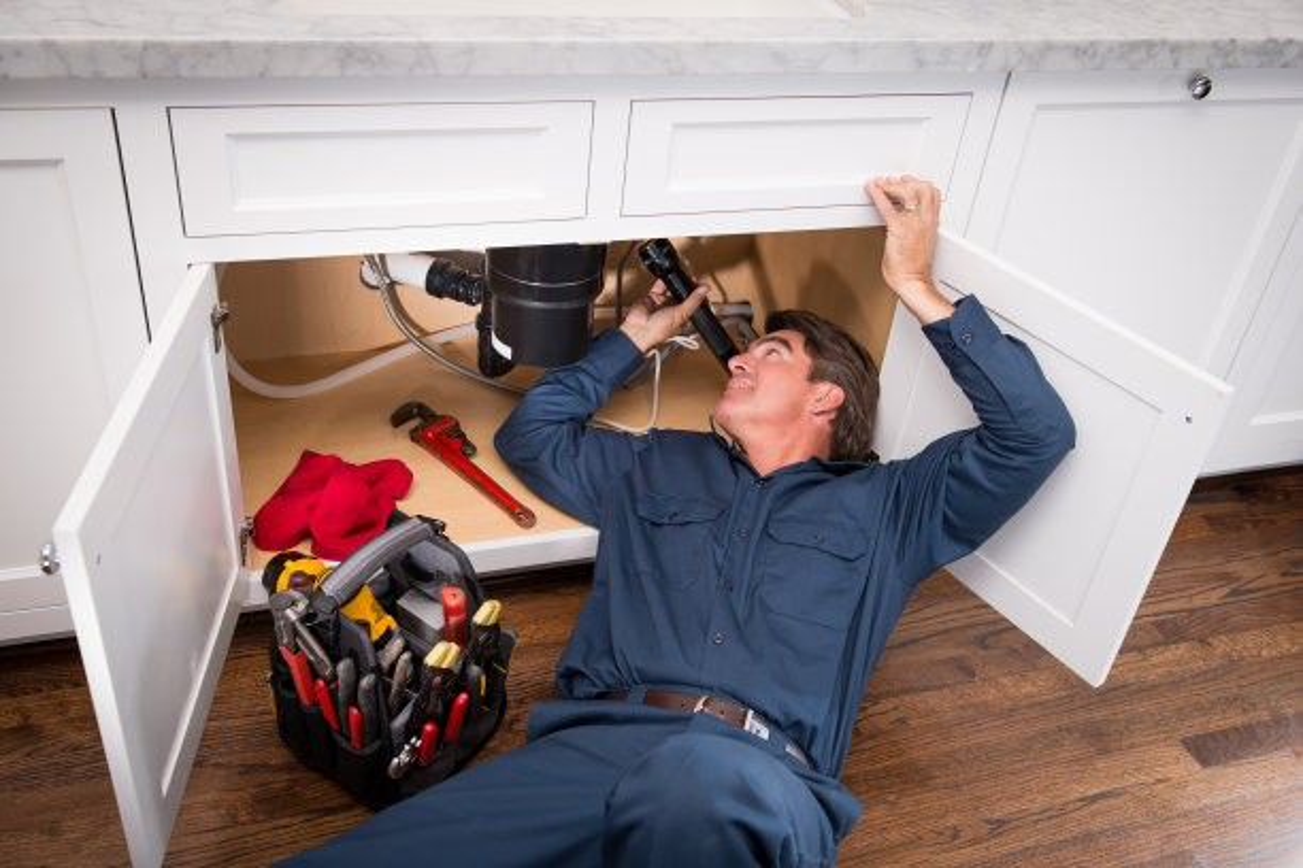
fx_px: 1231
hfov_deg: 55.8
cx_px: 652
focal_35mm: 34
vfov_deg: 38.9
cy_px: 434
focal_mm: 34
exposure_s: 1/125
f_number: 5
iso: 100
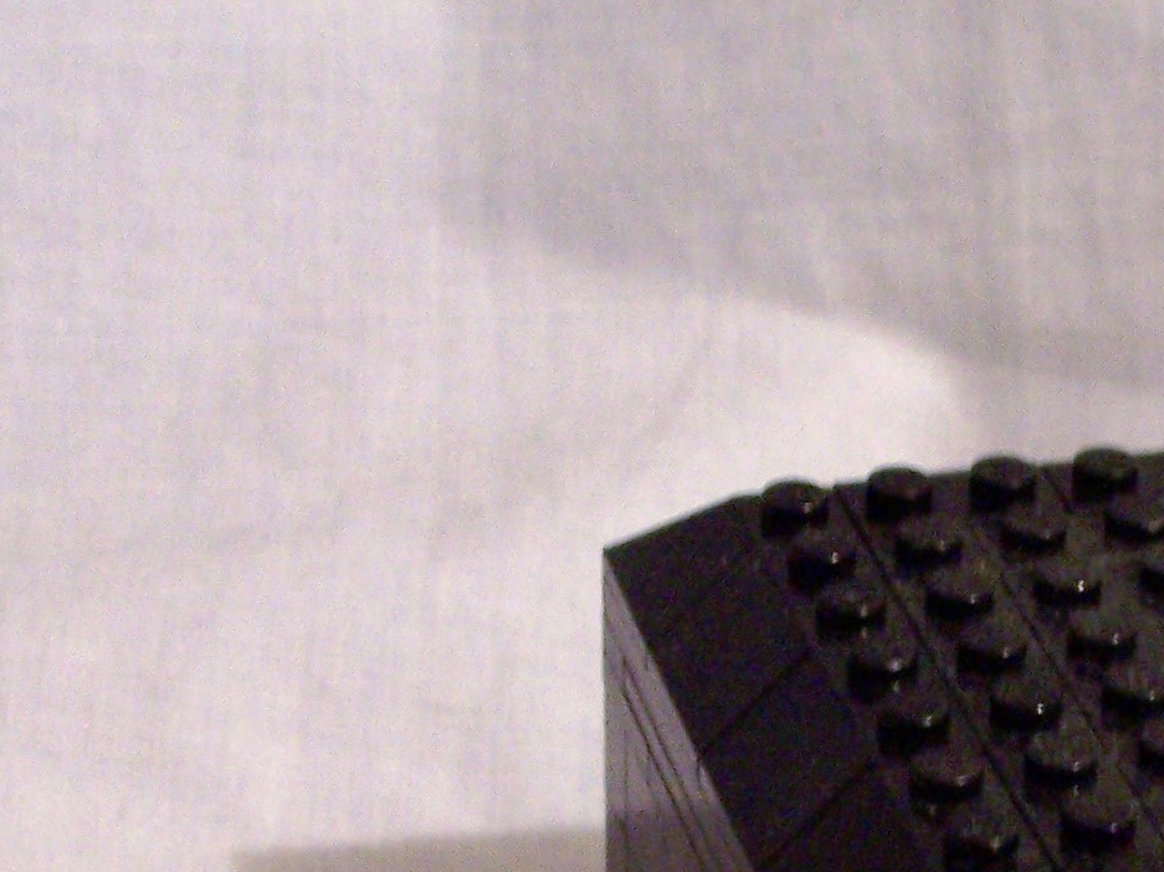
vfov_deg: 12.0
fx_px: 4134
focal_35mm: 123
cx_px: 1196
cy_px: 794
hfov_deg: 15.7
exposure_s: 1/8
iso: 140
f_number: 3.4
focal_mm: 8.6
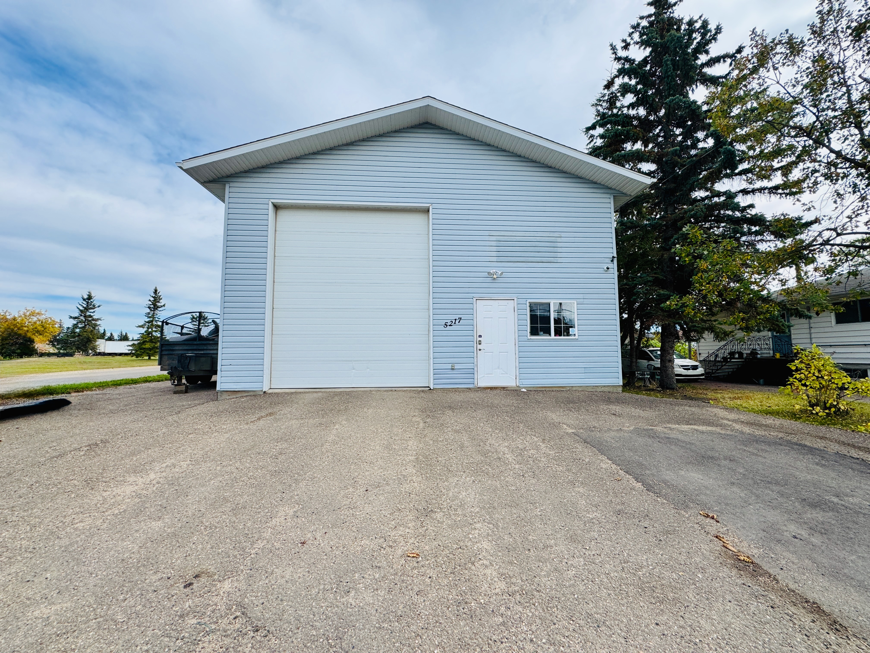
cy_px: 326
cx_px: 435
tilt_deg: +3.5
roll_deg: +0.4
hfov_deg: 102.1
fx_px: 352
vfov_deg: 85.7
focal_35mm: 14
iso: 50
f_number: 2.2
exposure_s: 1/1034
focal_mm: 2.22
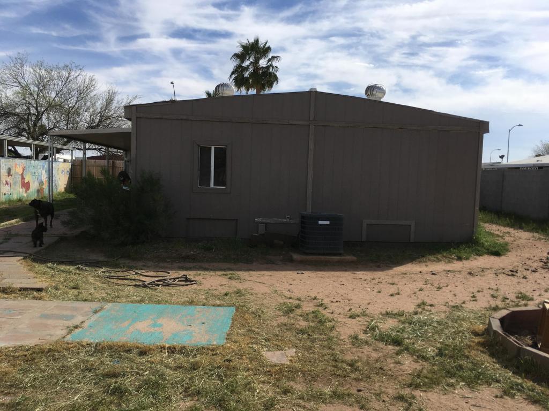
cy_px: 206
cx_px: 274
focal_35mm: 29
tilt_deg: -3.1
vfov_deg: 48.2
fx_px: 460
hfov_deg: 61.7
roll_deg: -1.1
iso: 25
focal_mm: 4.15
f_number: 2.2
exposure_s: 1/2747
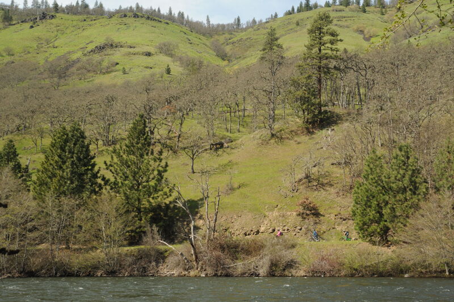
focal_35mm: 42
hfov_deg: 46.4
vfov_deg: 31.8
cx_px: 227
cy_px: 151
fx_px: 529
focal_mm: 42
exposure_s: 1/200
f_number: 11
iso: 250
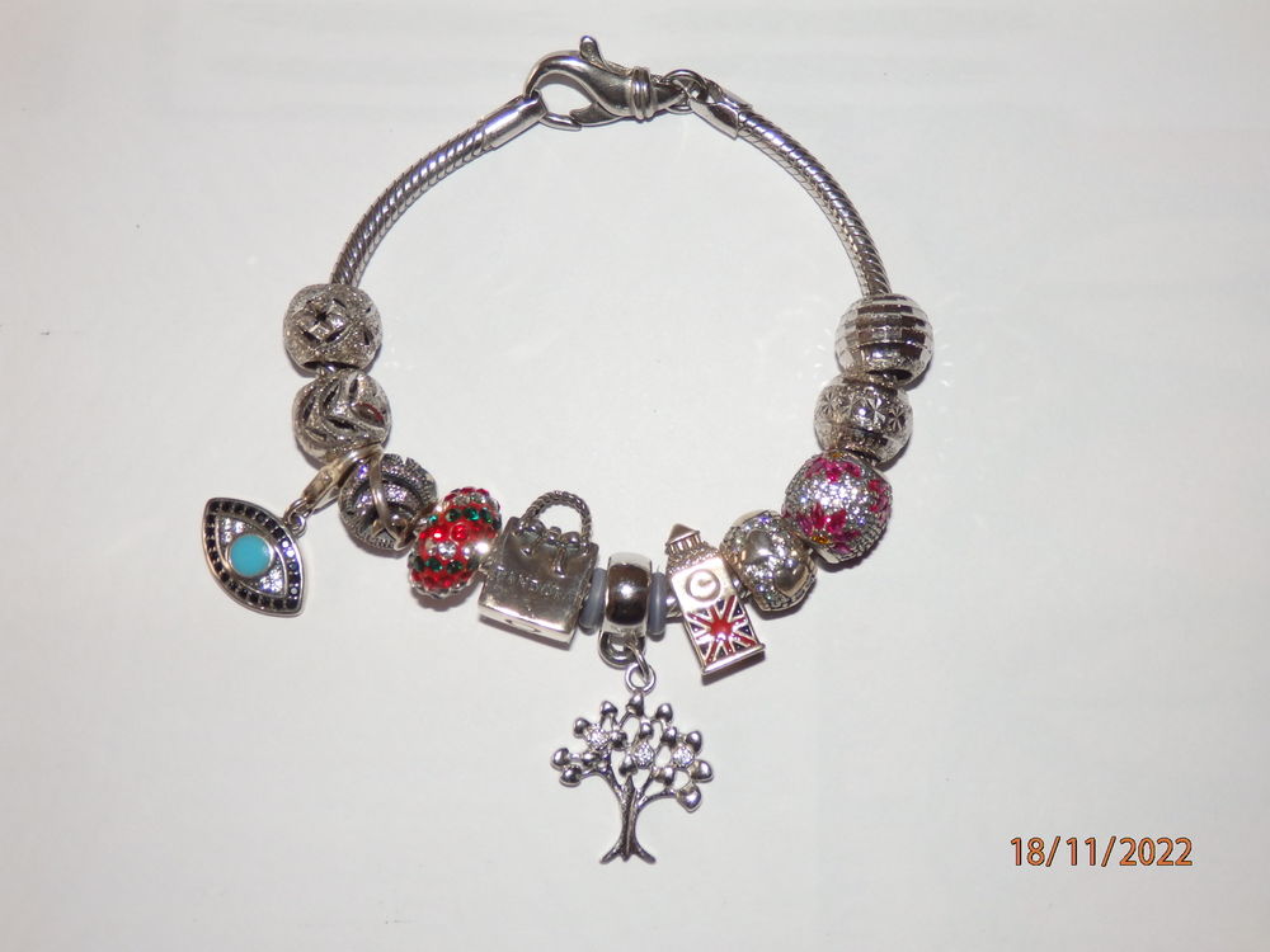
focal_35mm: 45
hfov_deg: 42.1
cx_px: 635
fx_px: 1651
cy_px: 476
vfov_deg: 32.2
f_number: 3.8
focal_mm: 8
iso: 160
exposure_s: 1/40
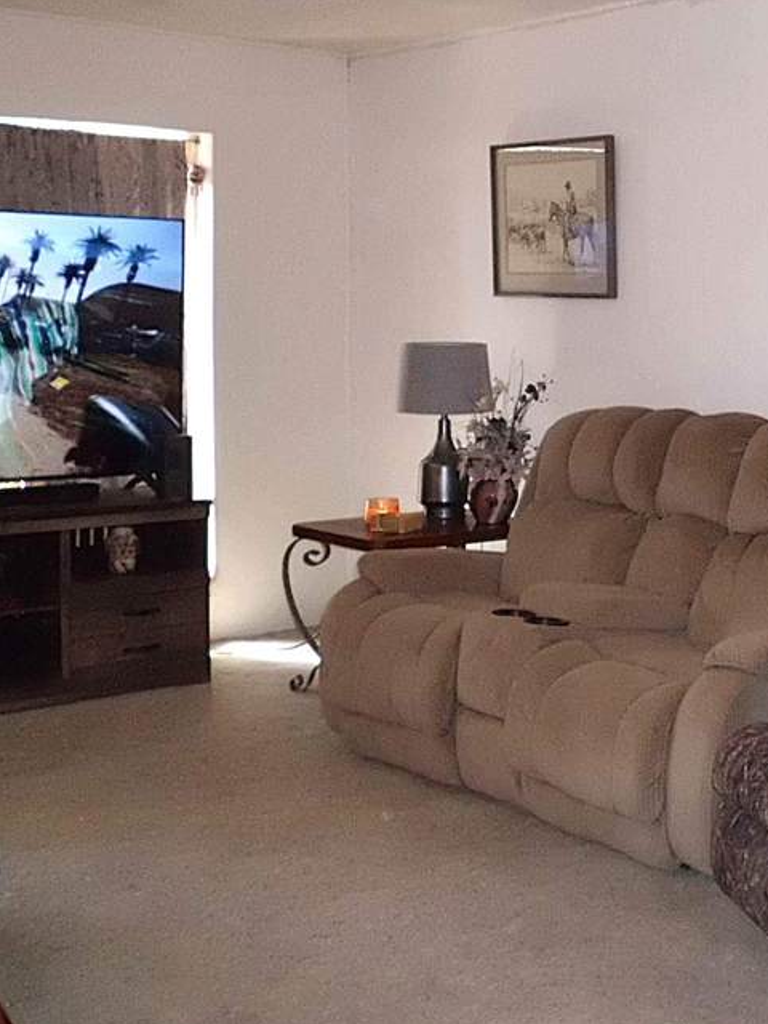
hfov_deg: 25.5
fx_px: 1538
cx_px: 894
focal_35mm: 52
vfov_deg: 36.7
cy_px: 405
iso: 400
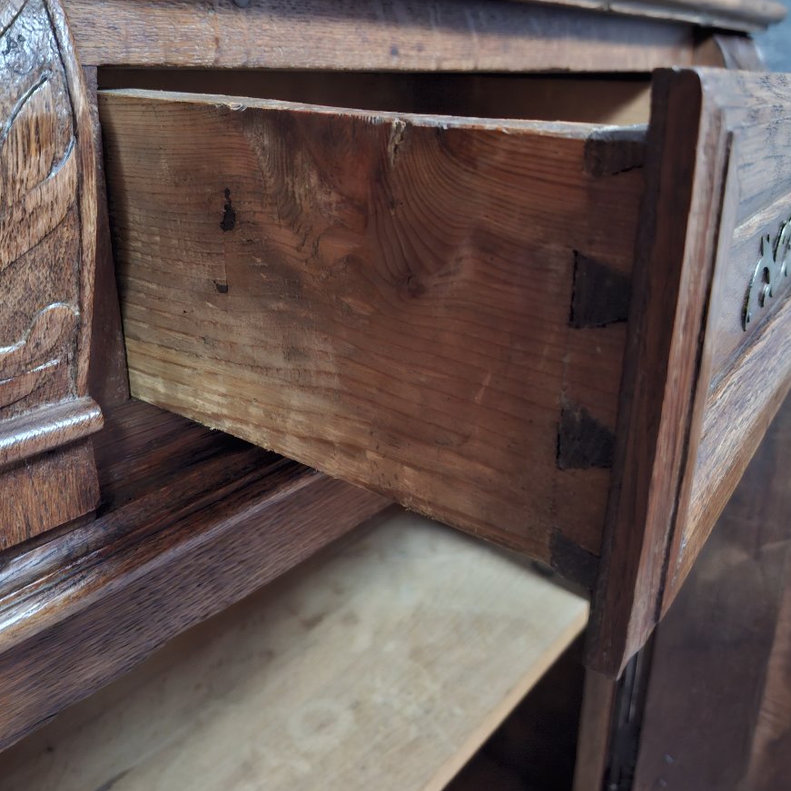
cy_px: 309
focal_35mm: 28
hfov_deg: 57.3
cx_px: 394
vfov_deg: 56.8
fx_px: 724
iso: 1250
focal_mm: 5.54
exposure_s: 1/20
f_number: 1.8
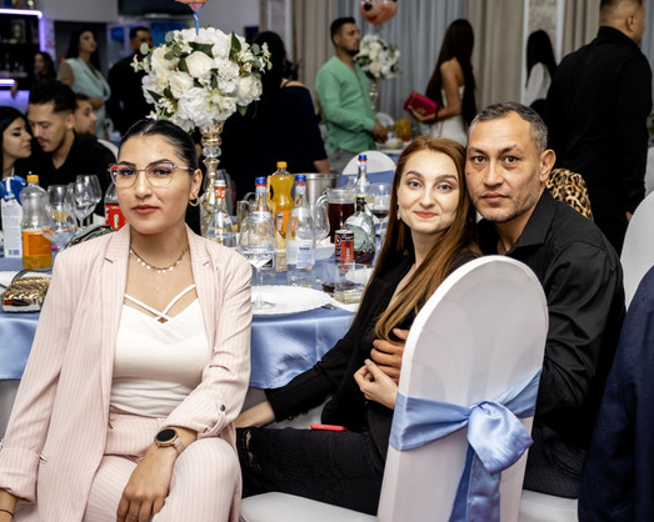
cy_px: 260
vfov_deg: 28.1
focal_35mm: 54
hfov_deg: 34.8
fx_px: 1045
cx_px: 329
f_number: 2.8
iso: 1250
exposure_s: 1/160
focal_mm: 31.1
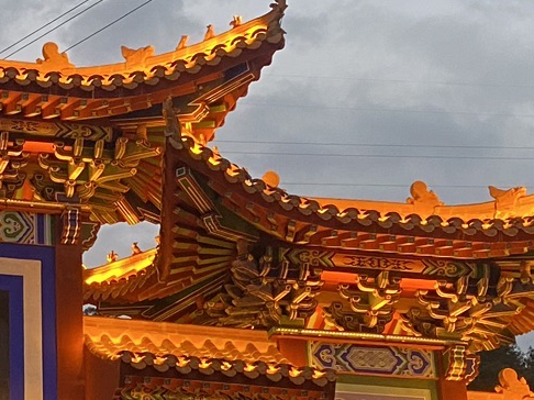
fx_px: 1650
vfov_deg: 13.6
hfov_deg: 17.6
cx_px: -91
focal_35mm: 107
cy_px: 436
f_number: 1.8
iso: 200
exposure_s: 1/60
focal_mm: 4.25
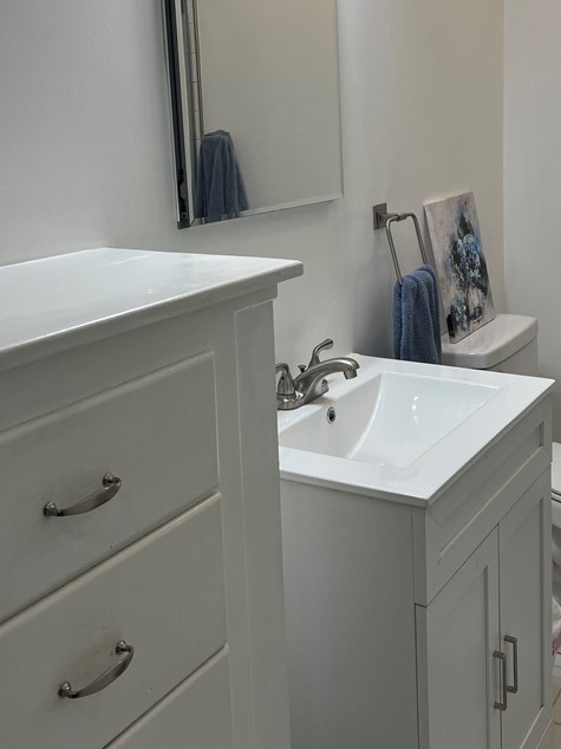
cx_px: 359
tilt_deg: -7.4
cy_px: 248
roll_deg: +2.2
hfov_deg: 34.1
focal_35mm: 42
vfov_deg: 44.1
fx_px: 908
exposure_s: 1/120
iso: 50
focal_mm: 5.7
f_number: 1.5
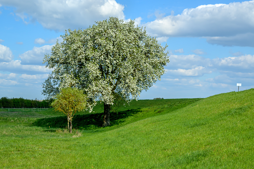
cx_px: 127
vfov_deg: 18.2
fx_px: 529
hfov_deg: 27.0
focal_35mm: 75
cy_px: 84
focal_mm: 50
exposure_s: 1/500
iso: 200
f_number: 8
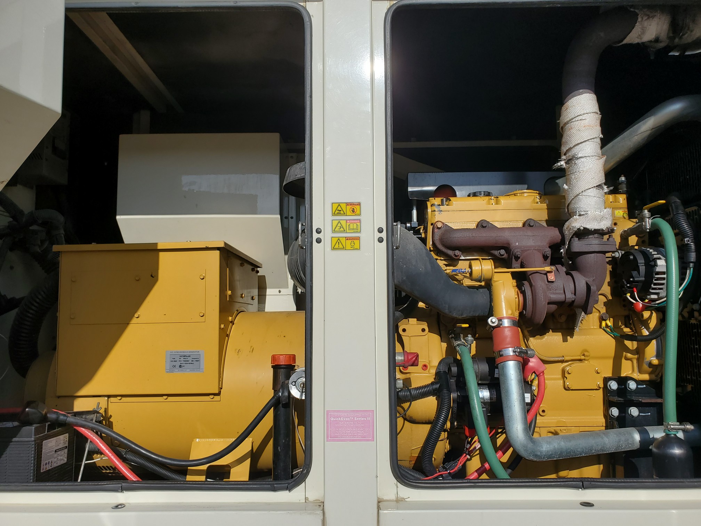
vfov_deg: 53.1
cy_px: 263
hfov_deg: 67.3
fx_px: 527
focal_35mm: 26
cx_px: 350
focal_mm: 4.3
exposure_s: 1/2952
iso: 50
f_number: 2.4
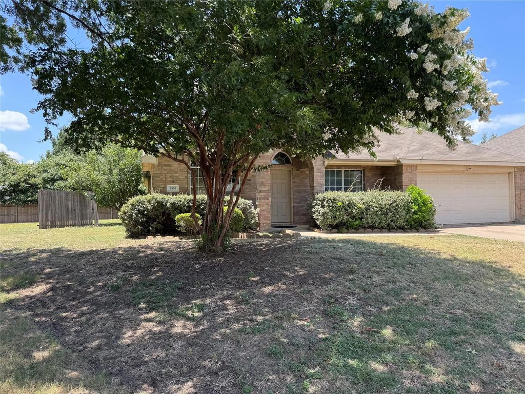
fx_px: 364
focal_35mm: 24
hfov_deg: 71.6
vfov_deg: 56.8
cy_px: 197
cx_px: 262
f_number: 1.78
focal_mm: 6.76
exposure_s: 1/832
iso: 80
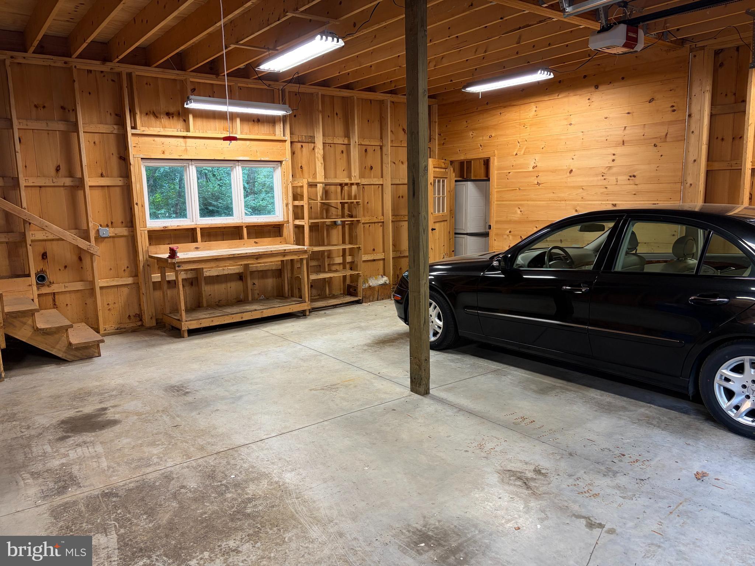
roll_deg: +1.4
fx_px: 567
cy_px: 283
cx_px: 378
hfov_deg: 67.3
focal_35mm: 26
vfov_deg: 53.1
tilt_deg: -9.1
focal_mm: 5.96
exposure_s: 1/60
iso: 100
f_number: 1.6
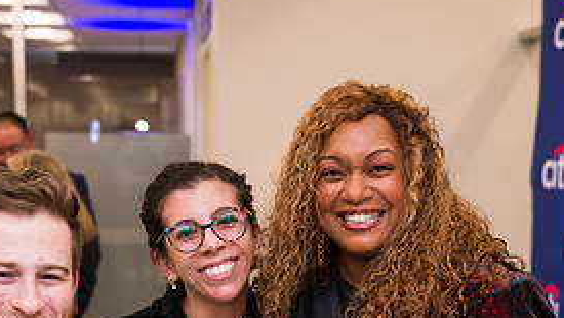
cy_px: 332
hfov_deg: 28.2
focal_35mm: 75
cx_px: 301
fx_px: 1122
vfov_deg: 15.8
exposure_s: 1/160
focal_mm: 34
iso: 400
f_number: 3.2
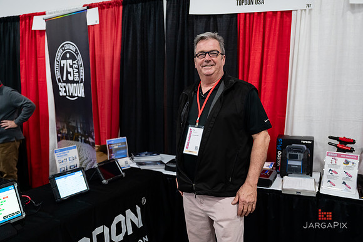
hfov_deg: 57.1
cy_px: 119
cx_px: 185
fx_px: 333
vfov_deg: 39.8
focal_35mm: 33
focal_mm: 31.5
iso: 2500
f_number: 3.2
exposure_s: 1/200
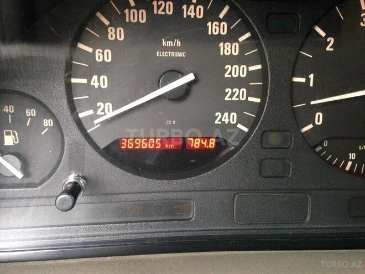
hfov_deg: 55.4
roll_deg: -0.6
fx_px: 348
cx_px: 182
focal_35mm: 33
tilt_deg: -23.9
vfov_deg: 42.9
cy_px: 137
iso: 320
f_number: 2.4
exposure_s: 1/20
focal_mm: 4.12
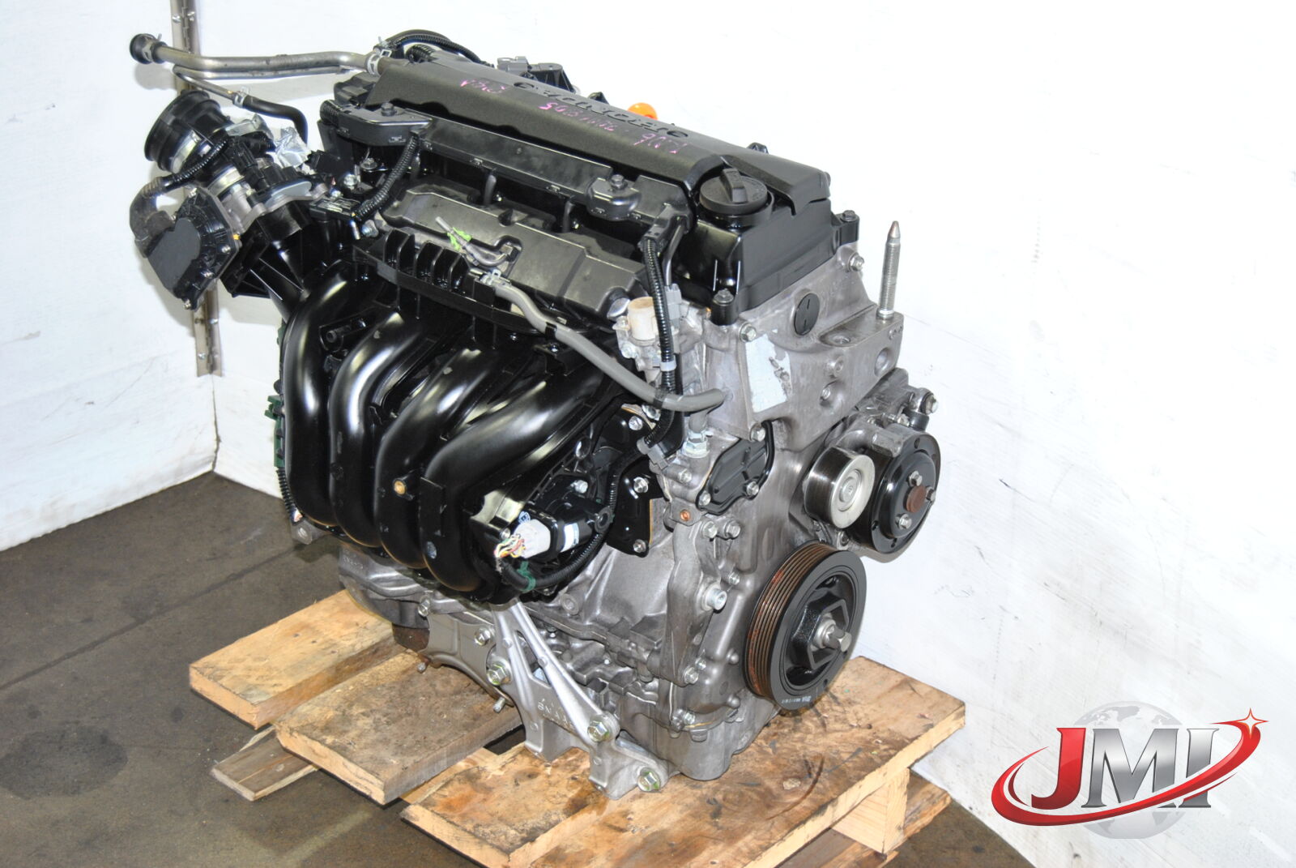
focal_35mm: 57
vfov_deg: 23.8
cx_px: 648
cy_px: 434
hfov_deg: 35.0
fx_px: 2054
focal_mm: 38
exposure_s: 1/60
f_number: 4.8
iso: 400
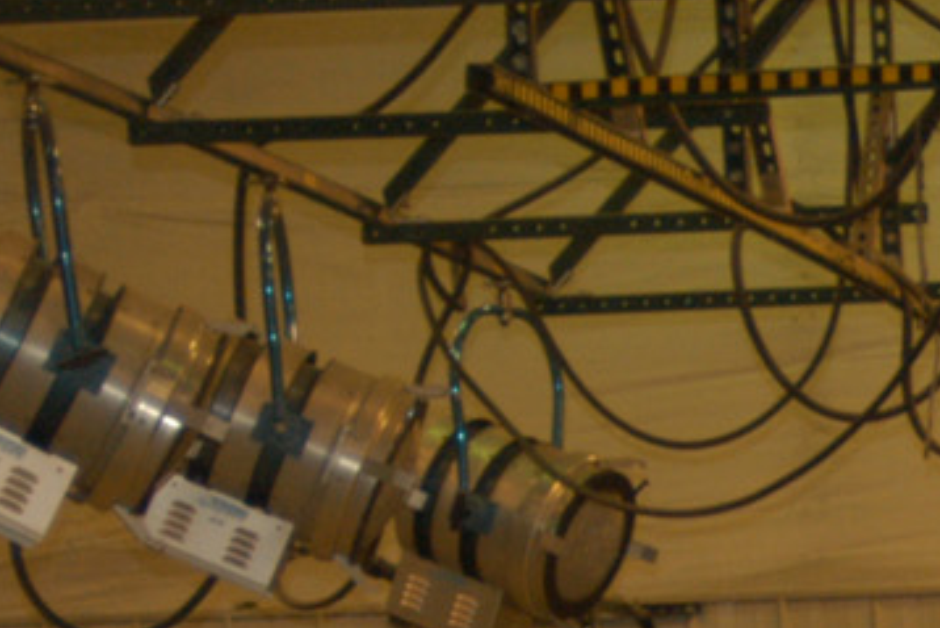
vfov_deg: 4.3
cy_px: 1306
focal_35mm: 315
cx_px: 1954
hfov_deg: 6.3
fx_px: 8228
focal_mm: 50
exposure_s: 1/60
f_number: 4.5
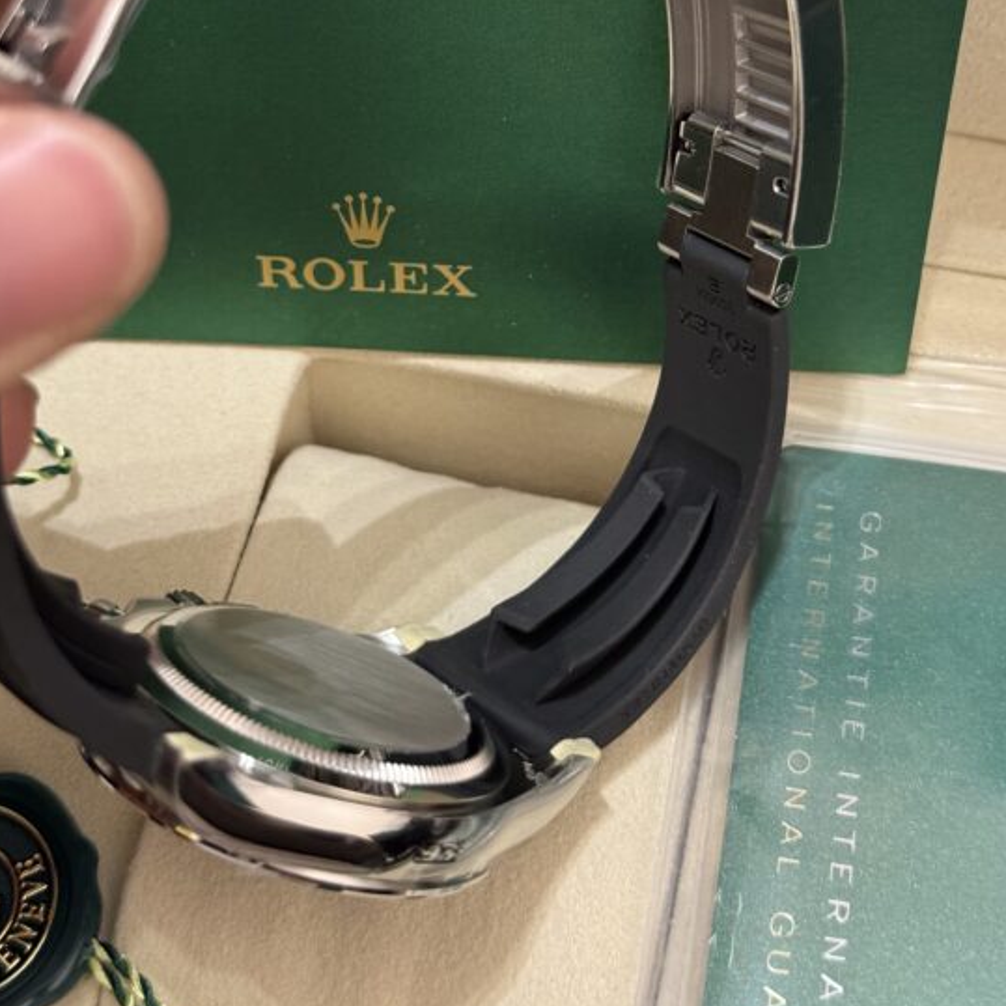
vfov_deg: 27.1
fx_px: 2071
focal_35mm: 63
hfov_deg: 27.3
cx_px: 524
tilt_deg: -58.0
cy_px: 340
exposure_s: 1/28
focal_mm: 6.76
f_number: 1.78
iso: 500
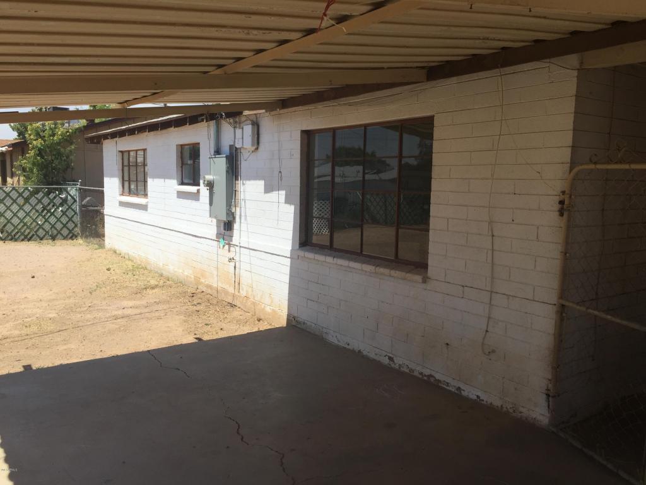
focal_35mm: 29
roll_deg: -0.7
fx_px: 541
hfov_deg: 61.7
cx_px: 323
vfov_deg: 48.2
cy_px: 242
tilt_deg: -5.5
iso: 32
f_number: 2.2
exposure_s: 1/2083
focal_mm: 4.15
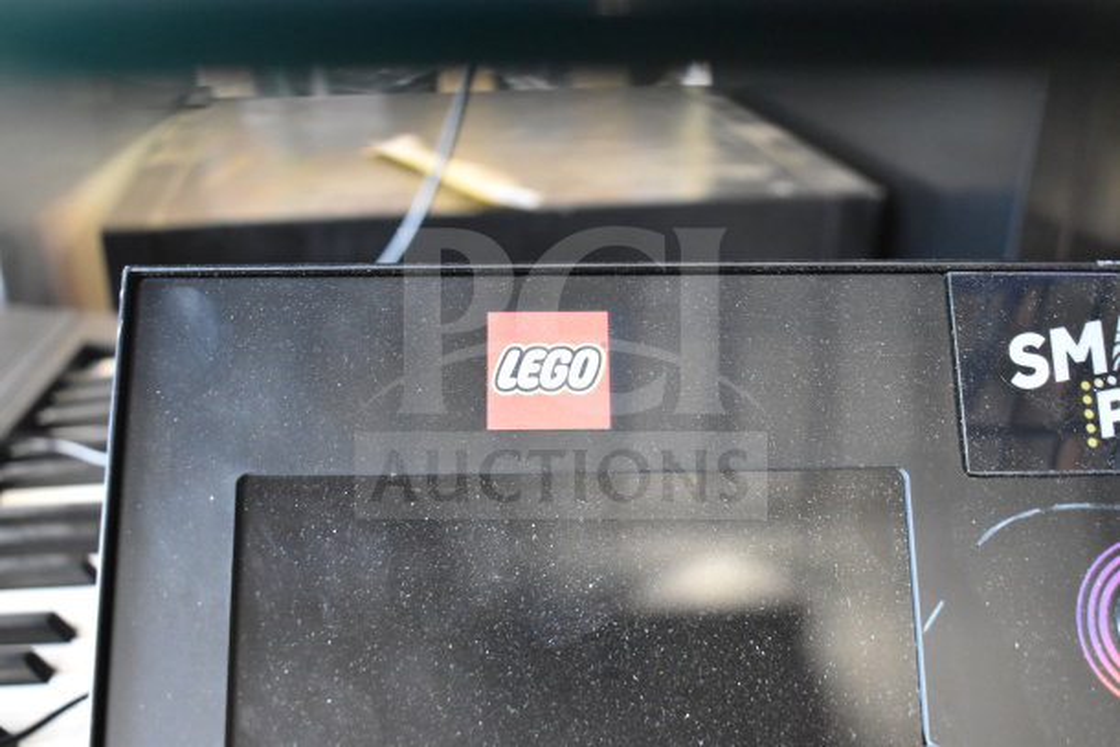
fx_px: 1120
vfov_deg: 36.9
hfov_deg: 53.1
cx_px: 560
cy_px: 374
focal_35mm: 36
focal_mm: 24
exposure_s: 1/40
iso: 3600
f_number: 4
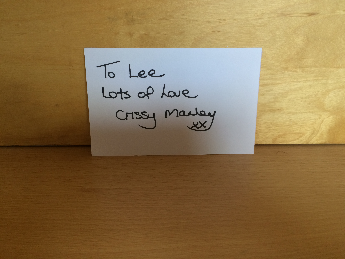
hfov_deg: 61.7
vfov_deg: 48.2
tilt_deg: -21.5
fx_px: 289
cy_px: 130
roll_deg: +0.5
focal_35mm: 29
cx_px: 172
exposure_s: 1/30
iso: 160
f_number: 2.2
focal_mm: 4.15
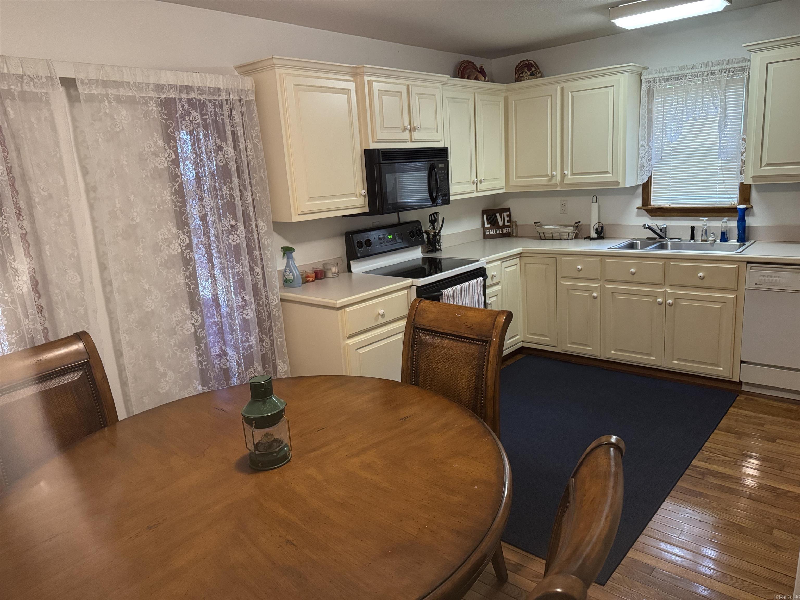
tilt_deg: -13.2
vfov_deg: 56.8
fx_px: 555
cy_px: 300
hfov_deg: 71.6
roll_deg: +4.1
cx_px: 400
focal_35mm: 24
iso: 800
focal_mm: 6.76
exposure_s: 1/60
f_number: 1.78
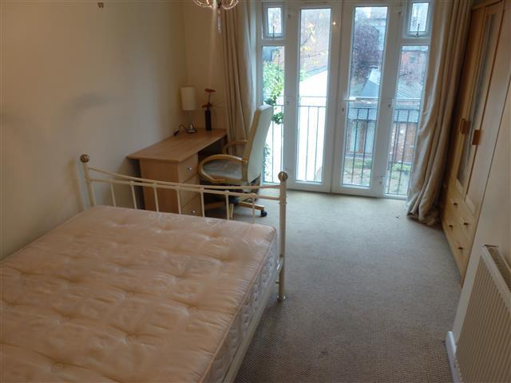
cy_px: 192
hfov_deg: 71.6
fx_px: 354
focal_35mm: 24
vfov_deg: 56.8
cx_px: 256
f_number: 4.5
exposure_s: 1/4
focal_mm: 4.3
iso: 100
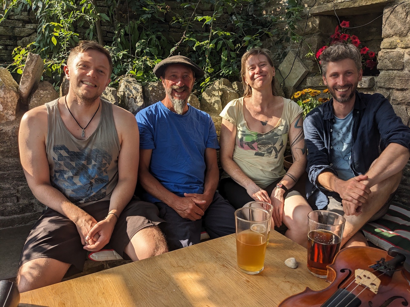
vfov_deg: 51.4
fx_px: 320
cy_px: 154
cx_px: 205
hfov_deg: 65.3
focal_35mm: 27
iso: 46
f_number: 1.73
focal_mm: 4.38
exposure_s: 1/1174
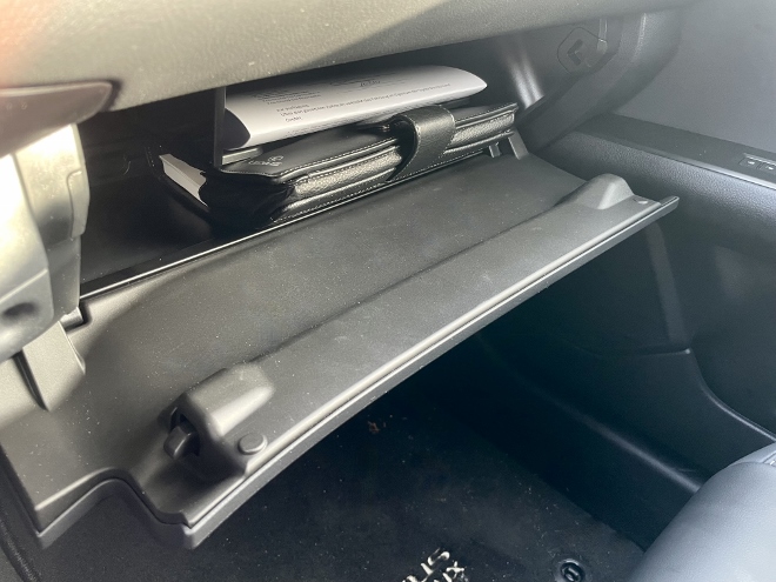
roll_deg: -5.0
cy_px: 291
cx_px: 388
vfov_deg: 53.1
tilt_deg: -35.2
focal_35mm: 26
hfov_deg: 67.3
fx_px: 583
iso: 125
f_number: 1.6
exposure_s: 1/60
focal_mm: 4.2
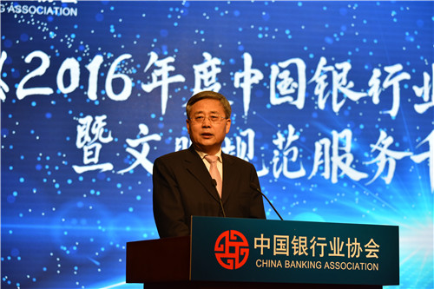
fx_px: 1627
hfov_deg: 15.2
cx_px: 217
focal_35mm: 135
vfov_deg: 10.2
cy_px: 144
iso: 1000
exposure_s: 1/250
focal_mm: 135
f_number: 5
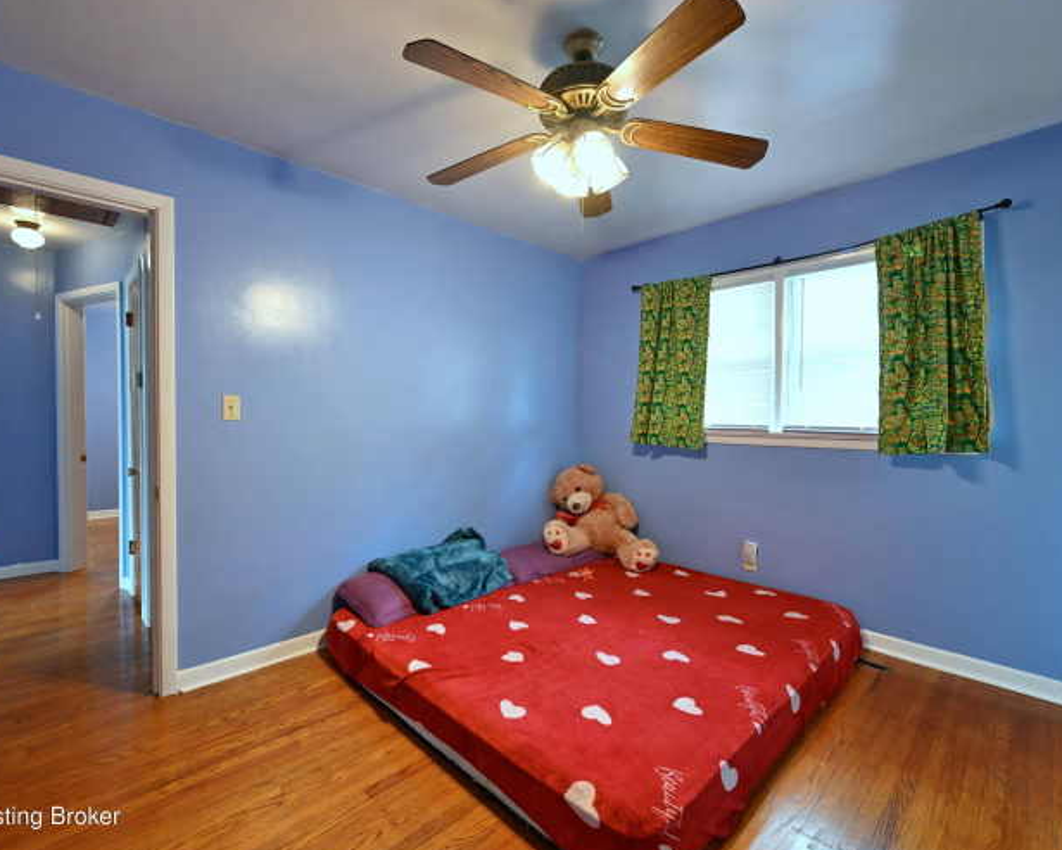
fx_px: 503
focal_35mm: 16
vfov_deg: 80.4
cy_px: 423
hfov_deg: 93.1
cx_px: 540
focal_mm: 14
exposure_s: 1/15
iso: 560
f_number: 5.6
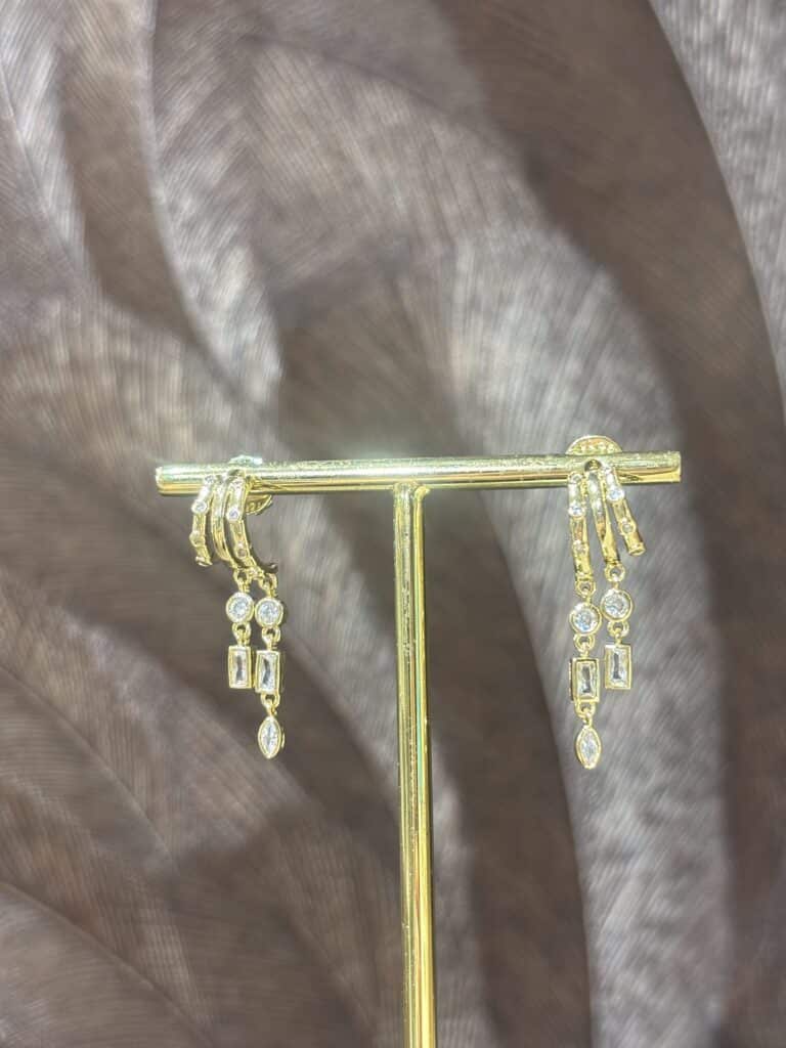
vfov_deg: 36.8
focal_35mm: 52
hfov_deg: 28.0
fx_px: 1574
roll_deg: +0.3
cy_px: 524
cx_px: 393
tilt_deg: +0.9
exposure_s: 1/50
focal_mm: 5.96
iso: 80
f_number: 1.6
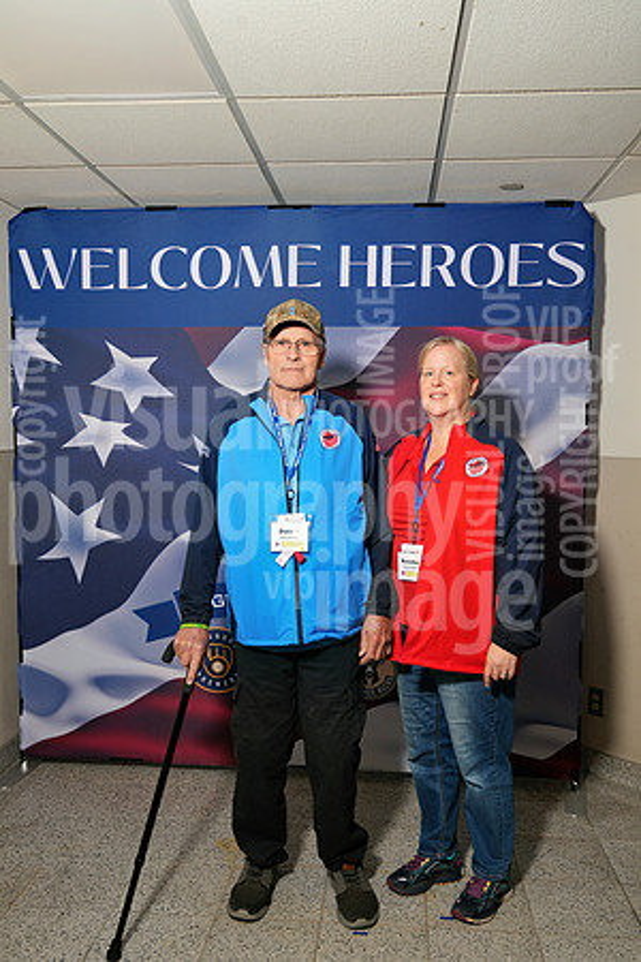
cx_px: 320
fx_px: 881
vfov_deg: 57.2
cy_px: 481
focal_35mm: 33
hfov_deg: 40.0
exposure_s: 1/160
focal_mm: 22
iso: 100
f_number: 11
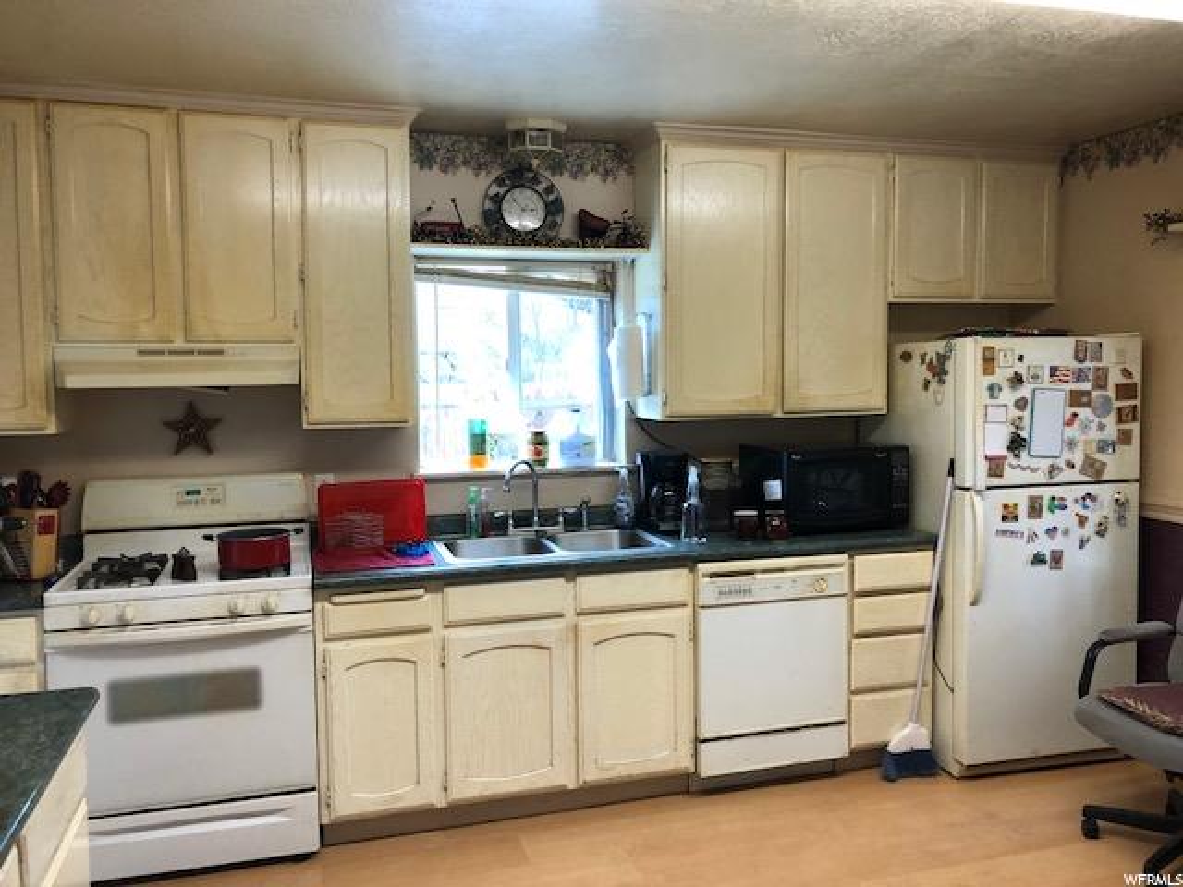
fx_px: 957
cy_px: 444
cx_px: 592
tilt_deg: -2.6
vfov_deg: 49.7
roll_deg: +2.2
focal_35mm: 28
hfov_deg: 63.4
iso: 32
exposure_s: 1/30
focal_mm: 4
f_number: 1.8
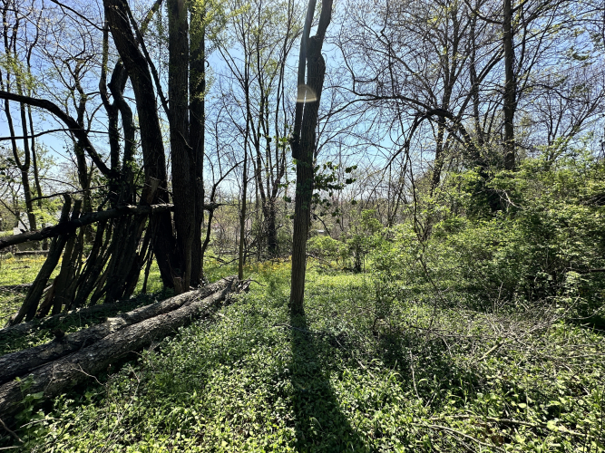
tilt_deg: -5.4
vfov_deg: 85.7
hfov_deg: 102.1
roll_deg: -0.3
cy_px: 226
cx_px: 302
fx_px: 245
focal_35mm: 14
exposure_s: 1/1366
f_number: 2.2
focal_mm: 2.22
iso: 40
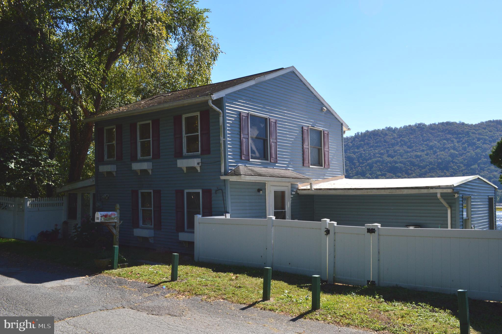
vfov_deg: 43.5
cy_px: 167
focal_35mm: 30
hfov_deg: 62.0
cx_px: 251
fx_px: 418
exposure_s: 1/400
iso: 400
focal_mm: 20
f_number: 11
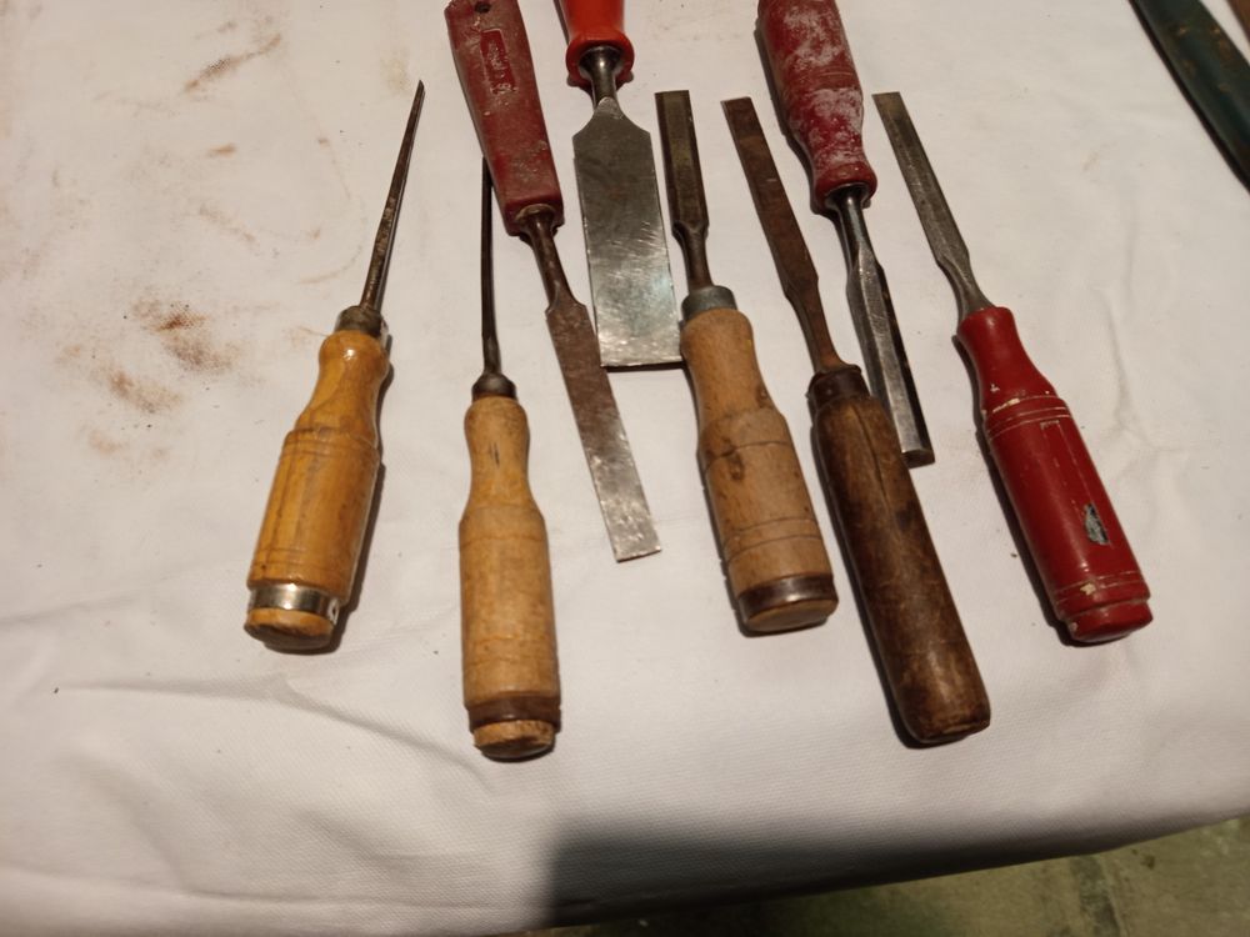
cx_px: 625
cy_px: 468
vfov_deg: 56.8
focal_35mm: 24
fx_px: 867
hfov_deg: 71.6
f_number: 1.7
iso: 715
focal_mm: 5.24
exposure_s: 1/33.3
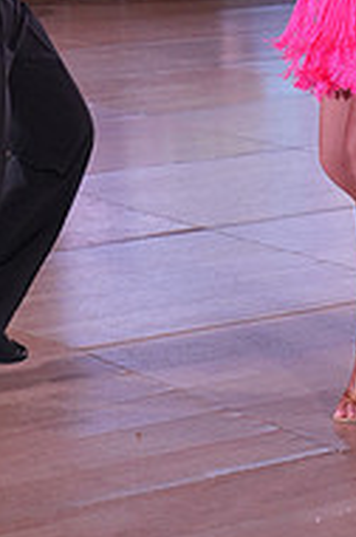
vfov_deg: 13.1
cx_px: 242
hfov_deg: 8.9
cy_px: -105
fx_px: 2278
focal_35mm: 153
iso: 1600
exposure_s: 1/400
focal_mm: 50
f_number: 4
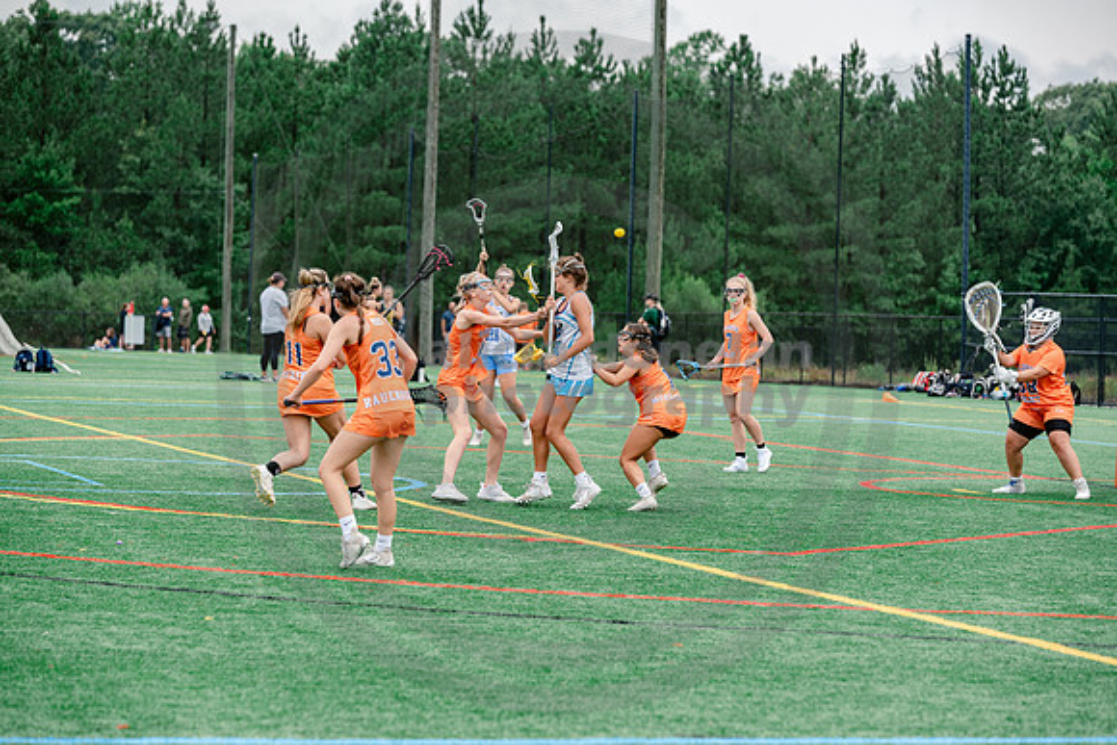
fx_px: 4034
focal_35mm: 130
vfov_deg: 10.6
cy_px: 372
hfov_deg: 15.8
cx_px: 558
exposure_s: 1/320
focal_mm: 130
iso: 250
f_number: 4.5
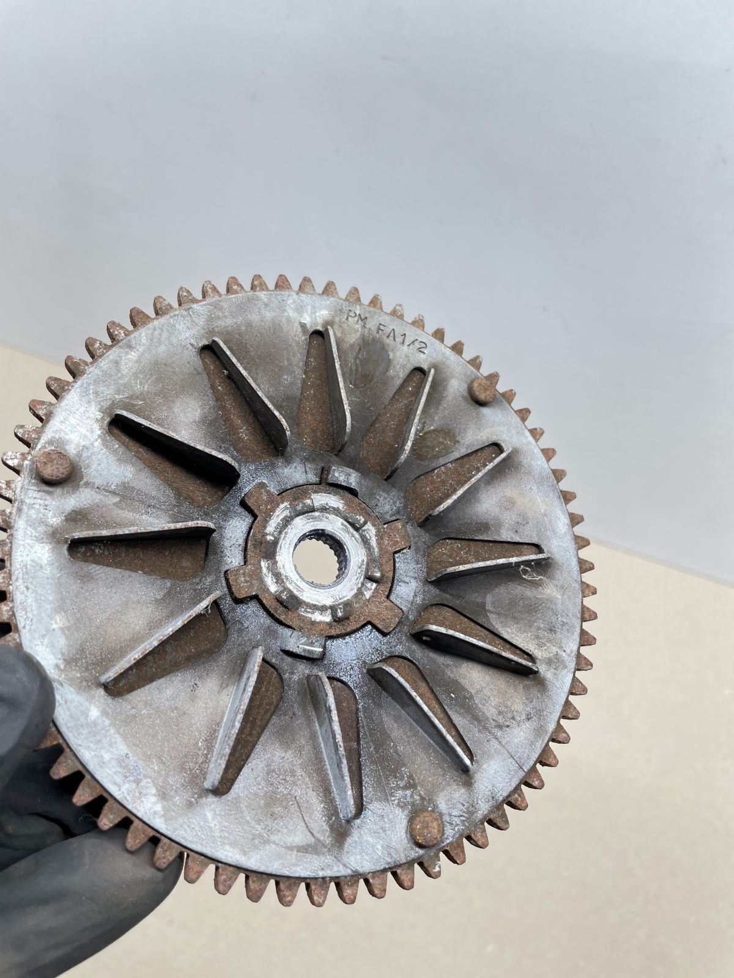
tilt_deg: -57.4
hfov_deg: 53.1
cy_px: 489
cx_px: 367
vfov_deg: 67.3
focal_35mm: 26
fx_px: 735
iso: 80
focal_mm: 4.2
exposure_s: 1/100
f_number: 1.6
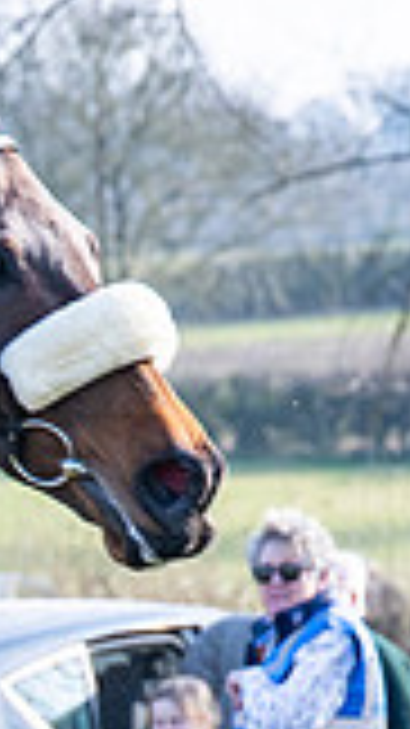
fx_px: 10989
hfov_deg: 2.1
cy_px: 879
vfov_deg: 3.8
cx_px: -545
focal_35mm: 568
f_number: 4
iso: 160
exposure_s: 1/1000
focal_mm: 70
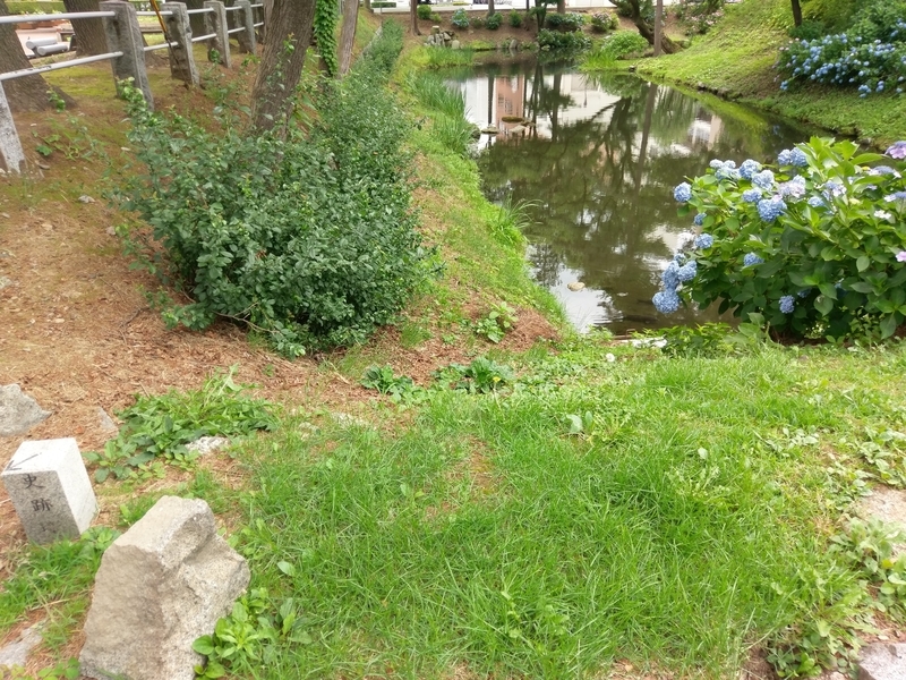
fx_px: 680
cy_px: 340
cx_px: 453
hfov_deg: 67.3
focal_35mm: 26
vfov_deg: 53.1
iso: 100
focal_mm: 4.58
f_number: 1.8
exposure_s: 1/206
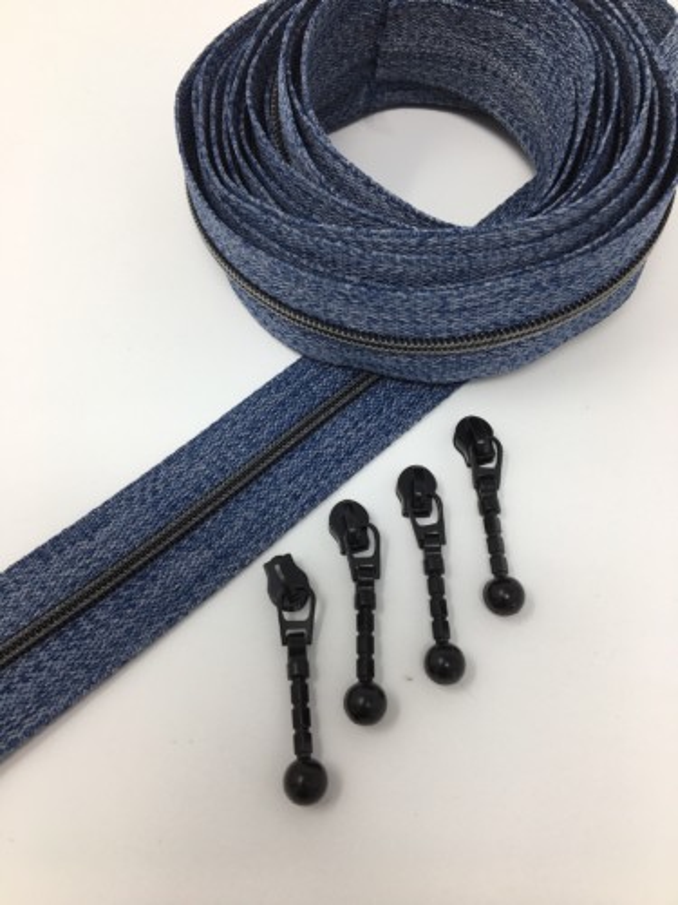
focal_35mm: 29
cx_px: 339
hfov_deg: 48.2
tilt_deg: -64.7
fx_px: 757
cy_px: 452
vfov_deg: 61.7
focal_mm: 4.15
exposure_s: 1/100
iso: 25
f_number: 2.2
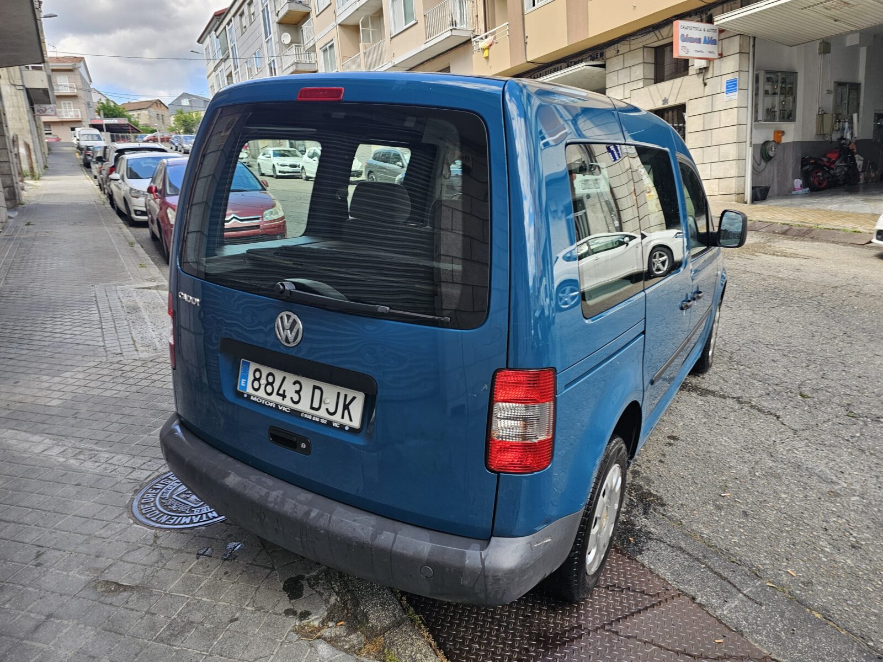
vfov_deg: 58.9
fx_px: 587
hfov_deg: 73.9
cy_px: 331
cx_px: 442
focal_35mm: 23
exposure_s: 1/180
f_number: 1.7
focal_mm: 6.3
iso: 25
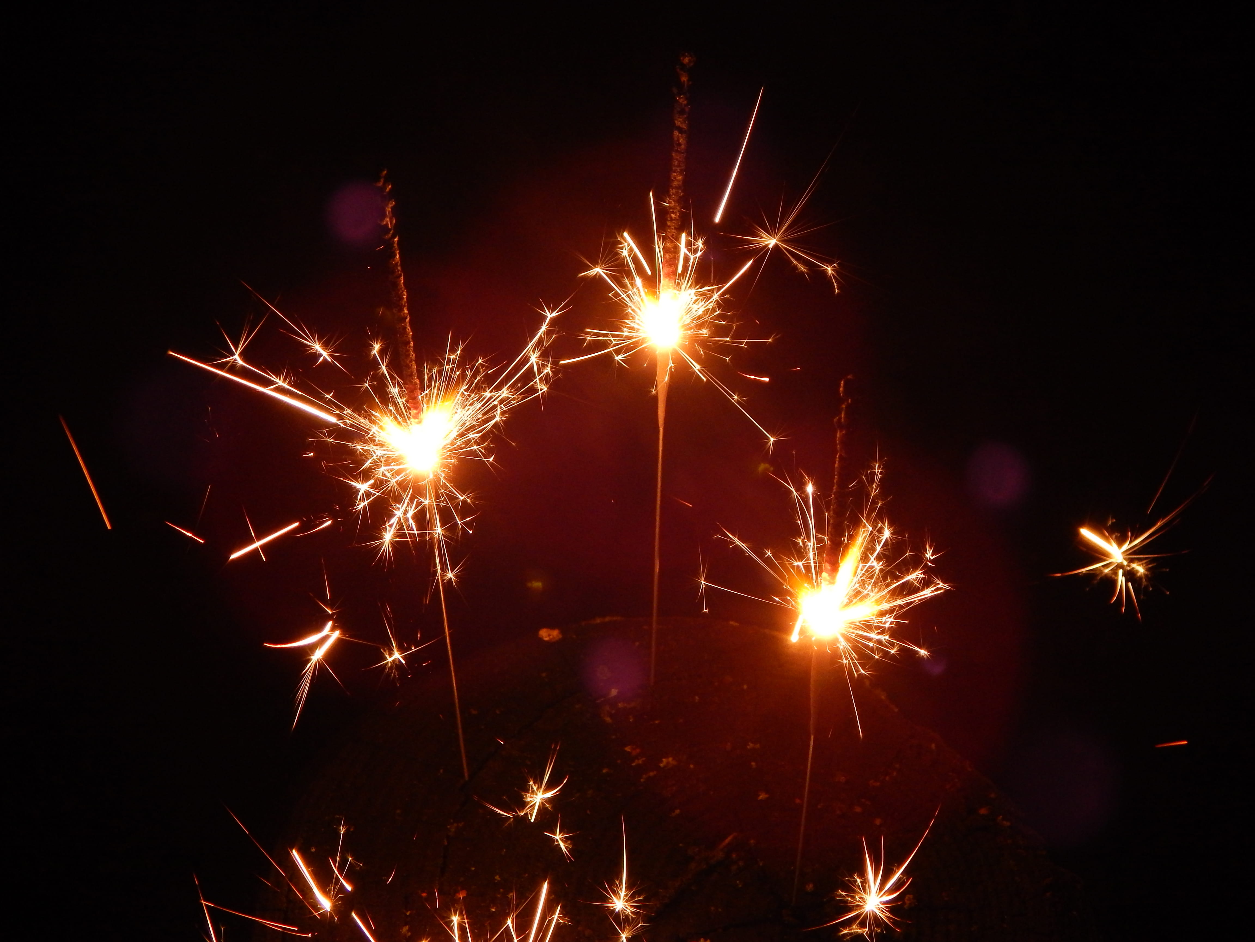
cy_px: 471
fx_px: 2212
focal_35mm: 61
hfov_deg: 31.7
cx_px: 628
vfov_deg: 24.0
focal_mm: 10.9
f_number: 4
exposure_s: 1/80
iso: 400
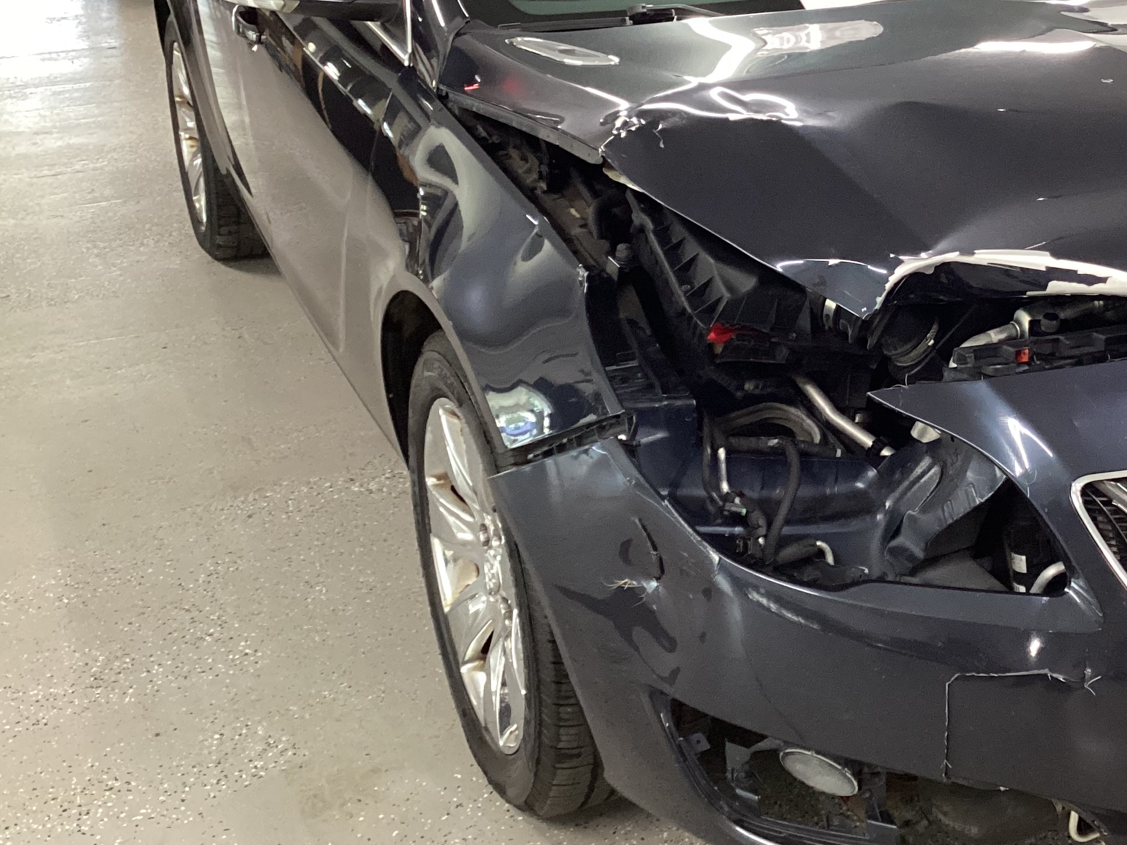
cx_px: 880
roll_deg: +0.4
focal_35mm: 52
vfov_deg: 27.9
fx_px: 1693
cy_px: 313
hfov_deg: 35.8
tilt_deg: -22.9
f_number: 2.4
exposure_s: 1/40
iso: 320
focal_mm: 3.3
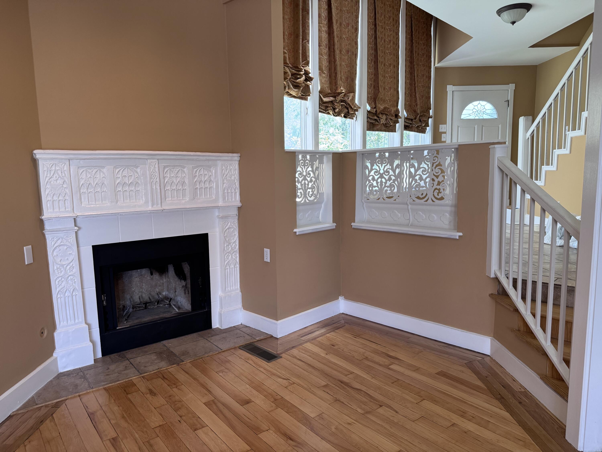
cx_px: 301
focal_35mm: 24
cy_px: 226
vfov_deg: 56.8
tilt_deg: -8.6
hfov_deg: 71.6
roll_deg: +0.5
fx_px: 417
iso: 160
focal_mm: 6.76
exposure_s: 1/120
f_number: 1.78
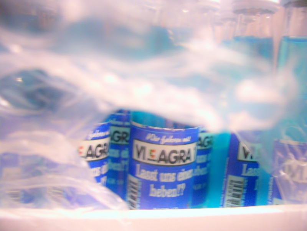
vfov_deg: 40.7
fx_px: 310
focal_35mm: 35
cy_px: 116
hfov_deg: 52.6
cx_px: 154
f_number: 2.6
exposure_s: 1/25
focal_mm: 5.8
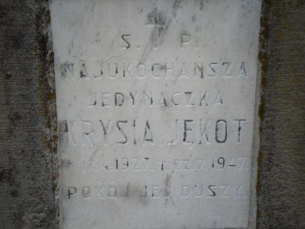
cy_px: 114
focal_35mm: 108
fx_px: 952
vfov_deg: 13.7
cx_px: 152
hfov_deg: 18.2
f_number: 5
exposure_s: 1/180
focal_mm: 19.6
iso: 100
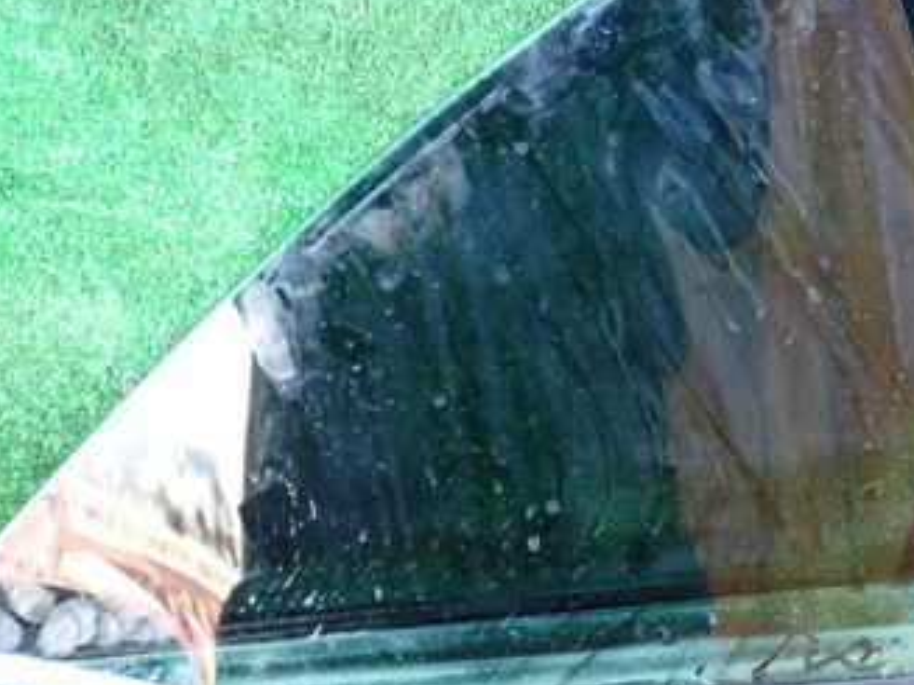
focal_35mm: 55
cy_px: 347
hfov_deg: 34.9
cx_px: 539
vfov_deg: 26.5
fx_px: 1452
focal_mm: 5.4
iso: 500
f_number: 2.3
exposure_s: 1/30
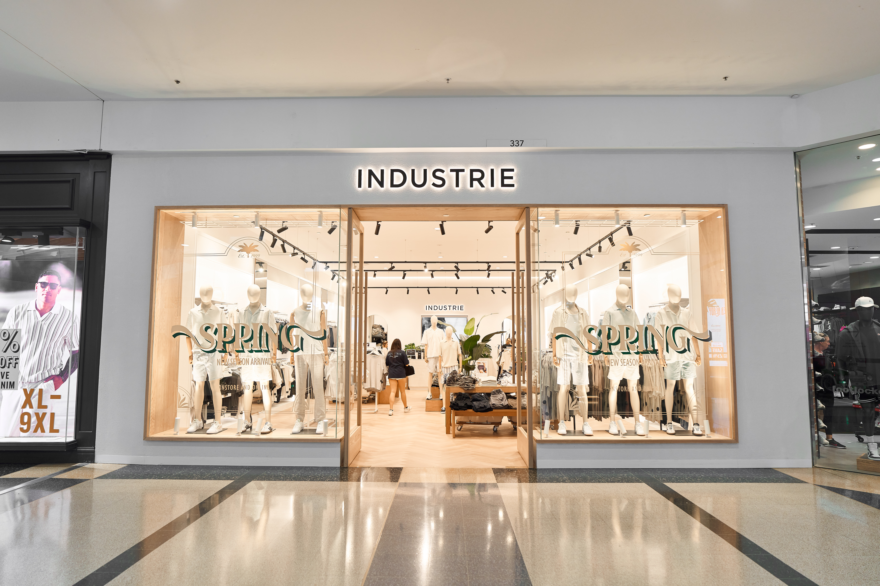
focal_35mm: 22
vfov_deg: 57.2
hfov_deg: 78.6
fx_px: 538
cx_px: 440
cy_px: 293
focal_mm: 22
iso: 320
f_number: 2.8
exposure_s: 1/160
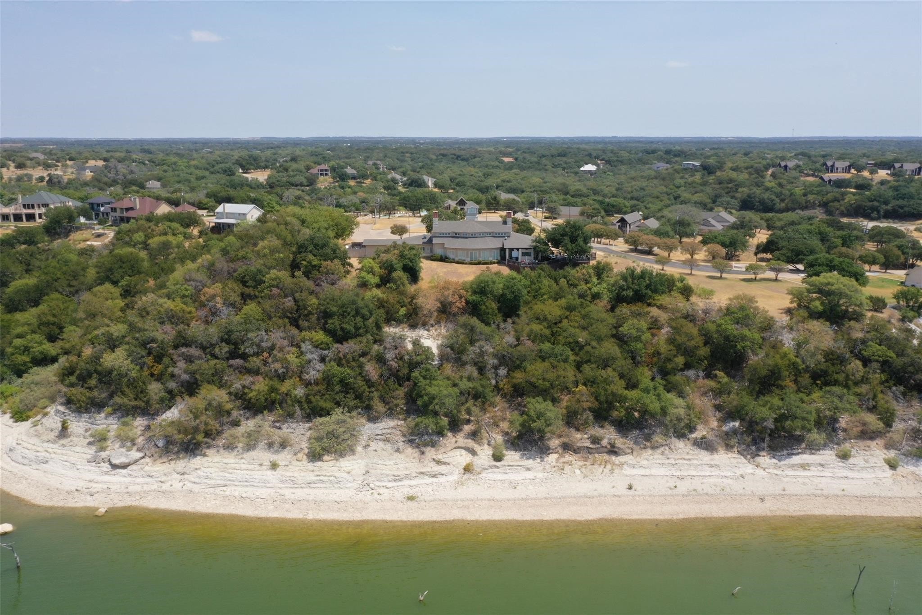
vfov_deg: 46.4
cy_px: 308
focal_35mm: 28
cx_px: 461
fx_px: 717
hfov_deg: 65.5
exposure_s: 1/120
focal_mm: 10.26
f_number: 11
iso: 100
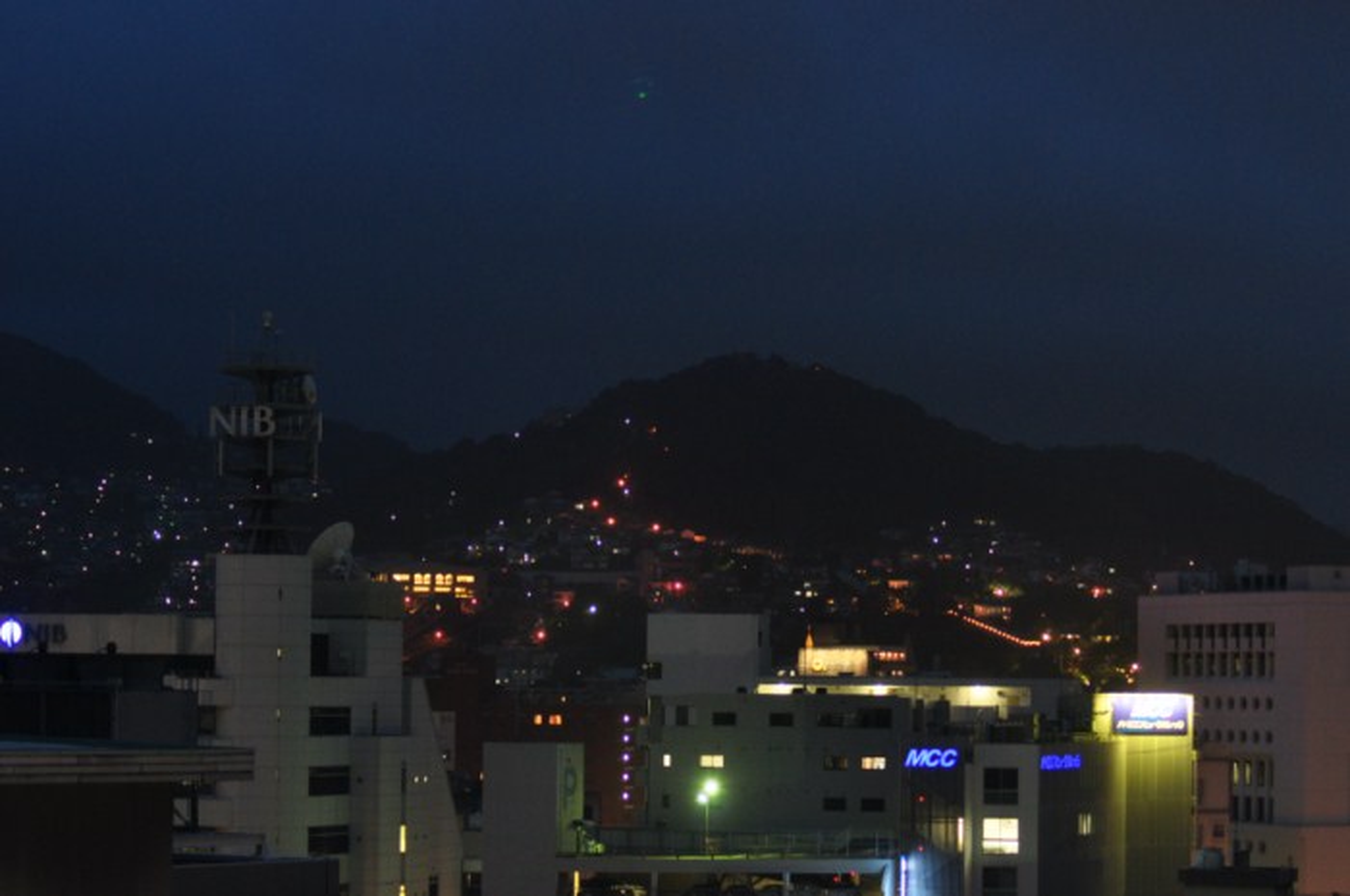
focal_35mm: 105
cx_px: 675
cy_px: 448
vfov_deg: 13.0
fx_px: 3933
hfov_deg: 19.5
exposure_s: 1/3
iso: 640
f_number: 5.6
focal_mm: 70
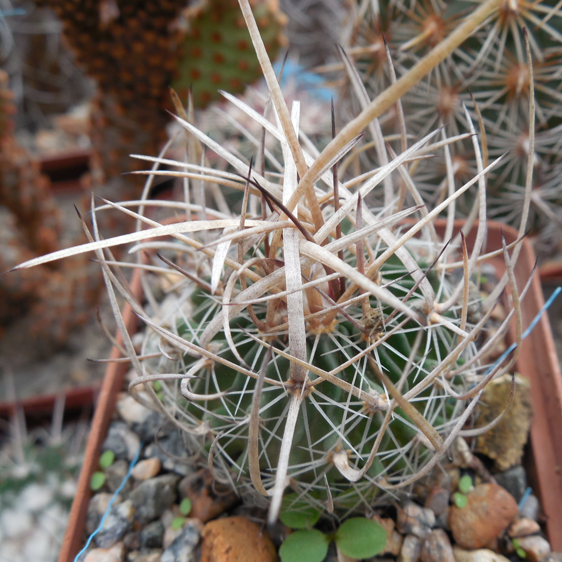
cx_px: 309
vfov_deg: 44.9
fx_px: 680
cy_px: 278
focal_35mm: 37
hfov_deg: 44.9
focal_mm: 5.6
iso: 125
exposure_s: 1/50
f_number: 3.6
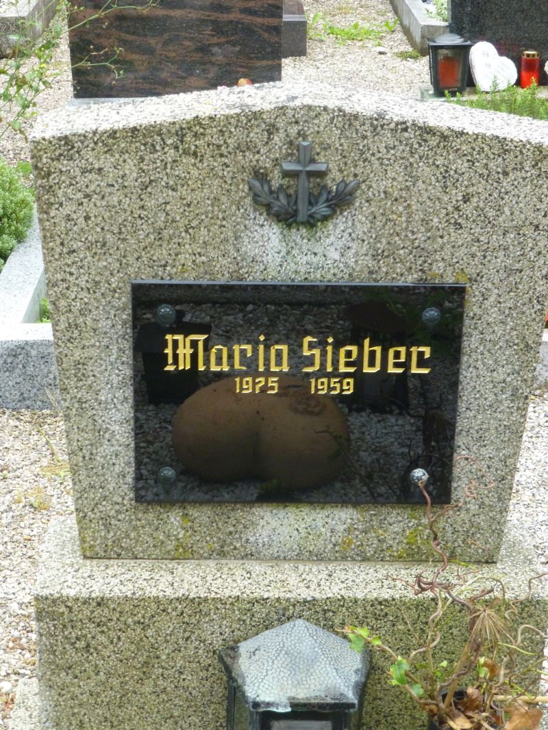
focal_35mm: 75
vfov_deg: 26.0
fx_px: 1583
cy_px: 365
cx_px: 274
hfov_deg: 19.6
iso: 500
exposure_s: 1/250
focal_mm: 13.3
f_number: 5
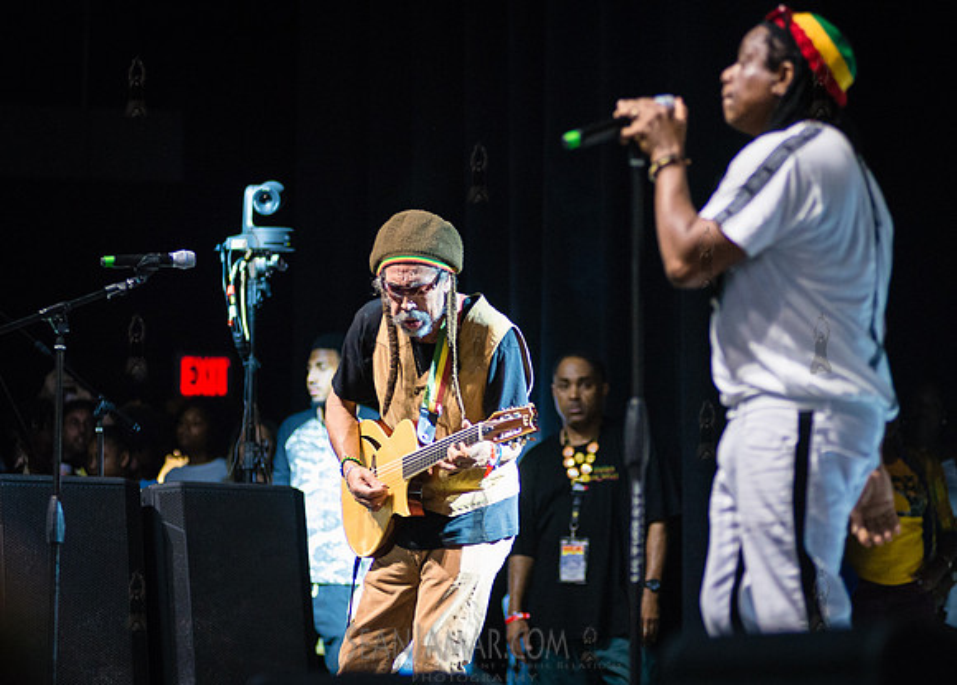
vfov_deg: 8.3
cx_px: 475
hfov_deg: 11.6
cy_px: 384
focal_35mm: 173
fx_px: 4693
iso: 4000
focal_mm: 145
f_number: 2.8
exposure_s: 1/320
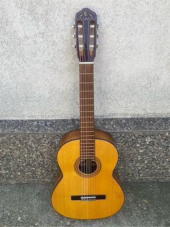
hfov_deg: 53.1
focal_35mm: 26
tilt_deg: -34.2
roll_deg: -0.7
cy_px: 114
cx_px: 85
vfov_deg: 67.3
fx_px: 170
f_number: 1.8
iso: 32
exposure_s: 1/337
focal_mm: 4.25
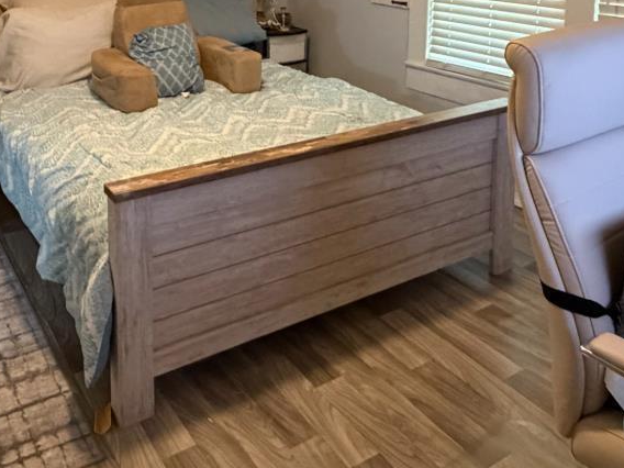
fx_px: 667
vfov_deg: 34.4
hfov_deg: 49.6
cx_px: 232
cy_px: -21
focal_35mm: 37
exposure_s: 1/60
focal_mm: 2.22
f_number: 2.2
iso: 800
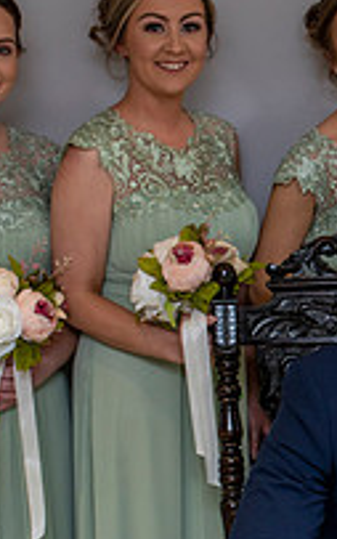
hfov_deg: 10.6
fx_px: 1747
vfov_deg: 17.5
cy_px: 316
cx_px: 499
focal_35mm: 119
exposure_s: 1/60
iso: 200
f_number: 5
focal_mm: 35
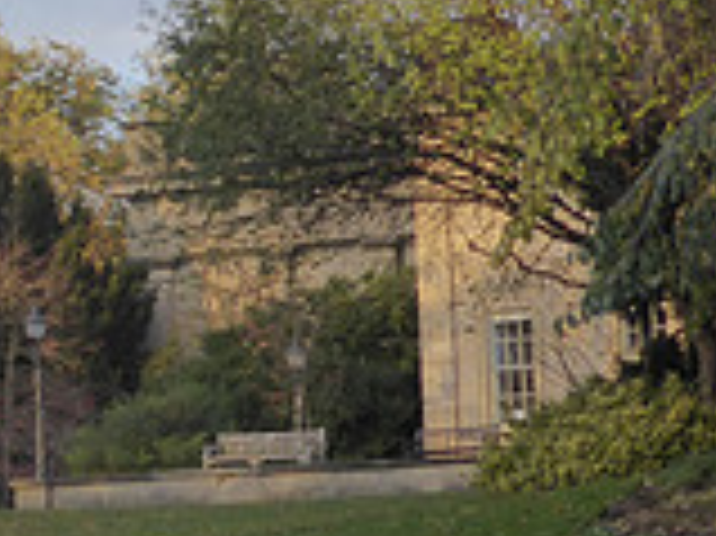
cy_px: 65
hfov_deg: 8.6
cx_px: -509
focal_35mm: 223
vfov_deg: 6.6
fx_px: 4609
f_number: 4.7
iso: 200
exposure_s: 1/160
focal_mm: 10.3
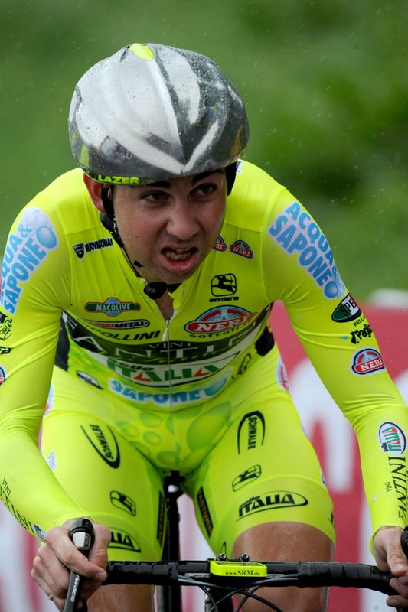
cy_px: 306
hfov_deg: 2.3
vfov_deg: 3.4
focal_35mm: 600
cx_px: 204
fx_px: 10204
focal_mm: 600
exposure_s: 1/800
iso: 2000
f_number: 5.6
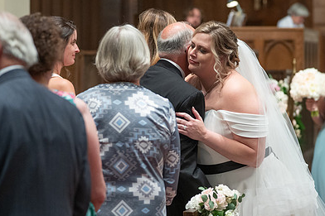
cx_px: 156
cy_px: 126
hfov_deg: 12.4
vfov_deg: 8.3
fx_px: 1498
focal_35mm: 166
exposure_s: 1/160
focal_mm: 97
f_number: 2.8
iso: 2000
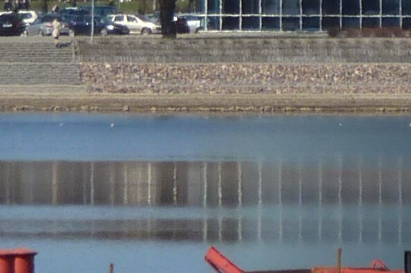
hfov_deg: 2.0
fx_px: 11501
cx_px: 553
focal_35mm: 1008
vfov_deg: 1.4
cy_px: -848
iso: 80
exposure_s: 1/500
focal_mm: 25.9
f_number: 5.6
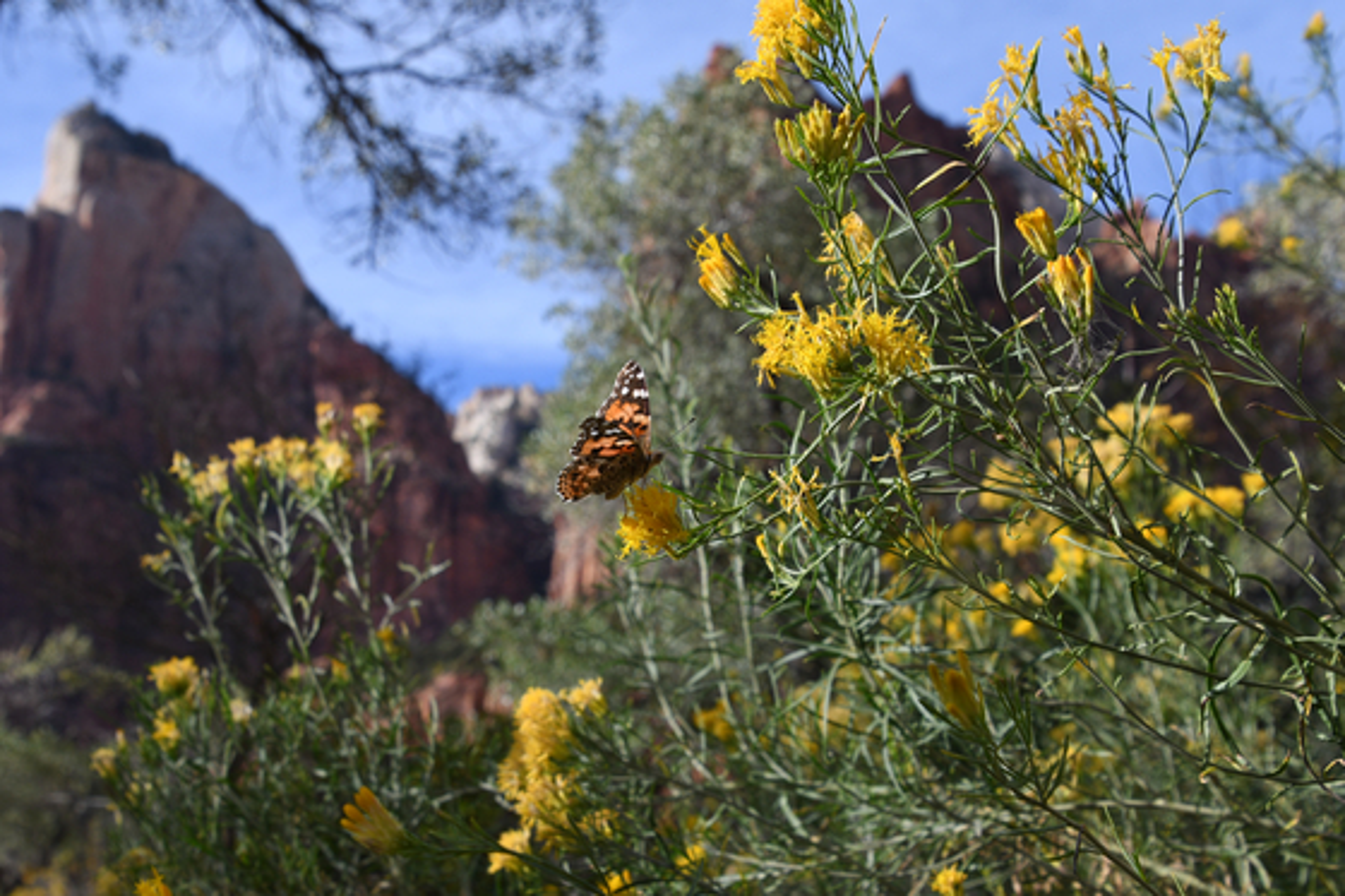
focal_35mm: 39
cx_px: 672
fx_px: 1457
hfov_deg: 49.6
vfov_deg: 34.2
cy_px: 448
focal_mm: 26
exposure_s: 1/250
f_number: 8
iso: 100
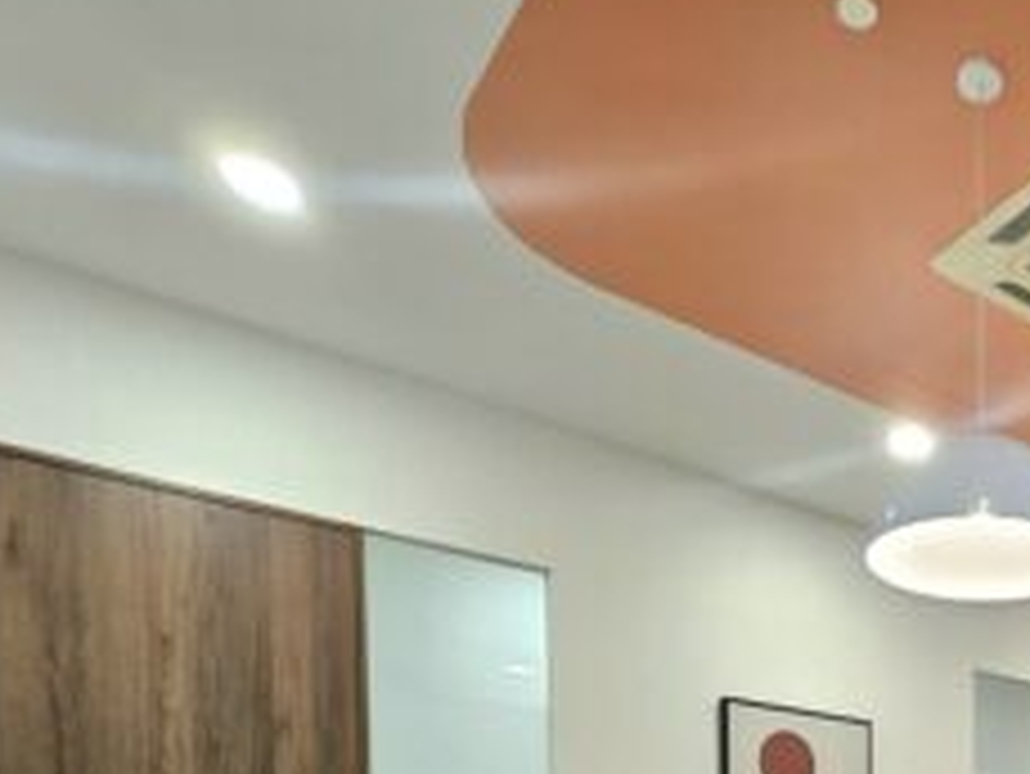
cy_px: 950
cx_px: 1008
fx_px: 1012
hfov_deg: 46.1
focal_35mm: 34
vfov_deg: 33.3
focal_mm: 1.7
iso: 125
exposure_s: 1/50.3
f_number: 2.2
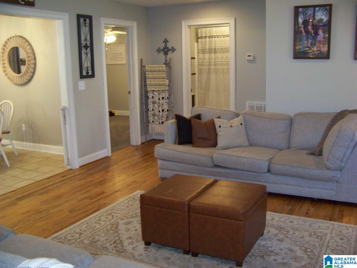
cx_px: 178
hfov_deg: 51.4
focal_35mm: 36
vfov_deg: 39.7
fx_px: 371
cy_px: 134
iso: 200
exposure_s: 1/30
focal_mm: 5.85
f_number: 2.8
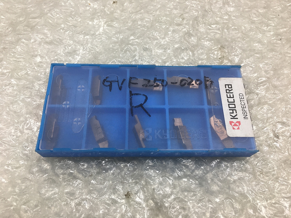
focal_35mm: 29
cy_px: 109
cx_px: 146
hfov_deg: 61.7
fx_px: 244
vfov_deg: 48.2
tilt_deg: -61.4
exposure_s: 1/120
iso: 40
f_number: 2.2
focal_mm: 4.15
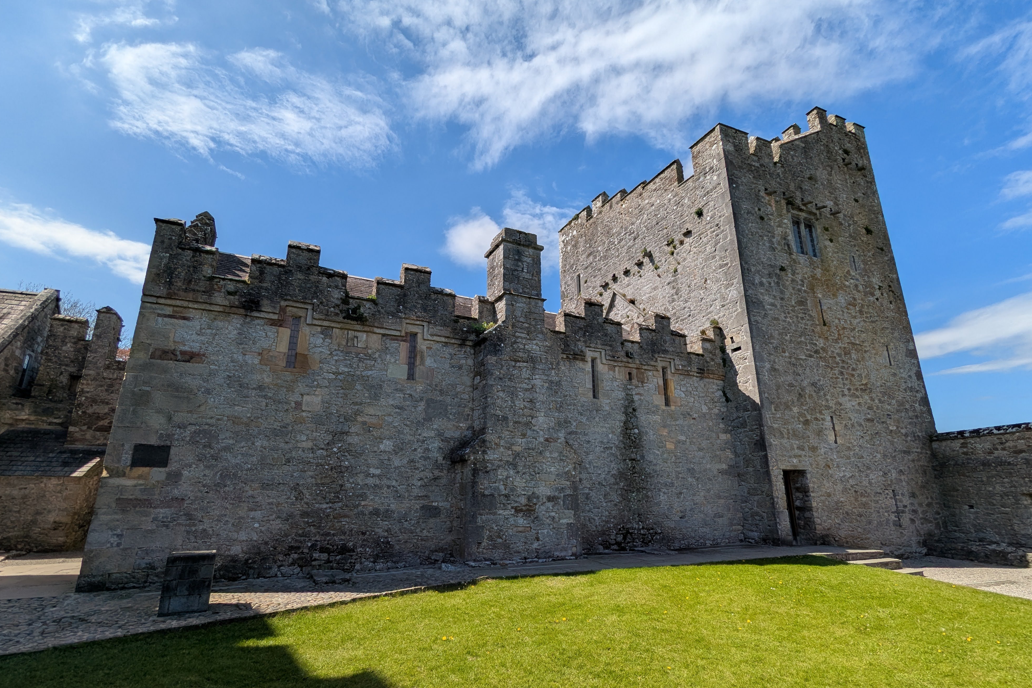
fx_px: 487
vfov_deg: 70.4
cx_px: 511
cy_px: 357
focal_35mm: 17
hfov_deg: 93.3
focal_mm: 2.35
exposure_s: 1/1821
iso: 49
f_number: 2.2
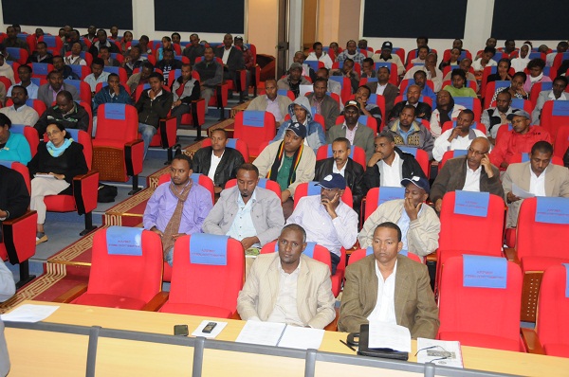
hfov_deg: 42.4
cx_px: 284
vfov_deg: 28.8
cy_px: 188
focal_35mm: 46
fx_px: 734
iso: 1250
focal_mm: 31
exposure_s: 1/60
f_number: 4
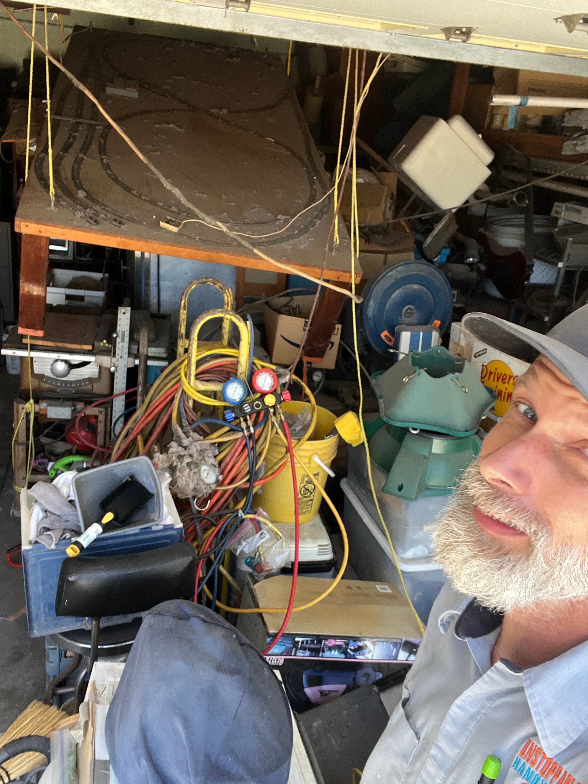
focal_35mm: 30
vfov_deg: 60.0
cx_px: 294
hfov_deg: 46.8
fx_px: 679
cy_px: 392
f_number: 2.2
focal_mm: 2.71
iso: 50
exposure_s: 1/121
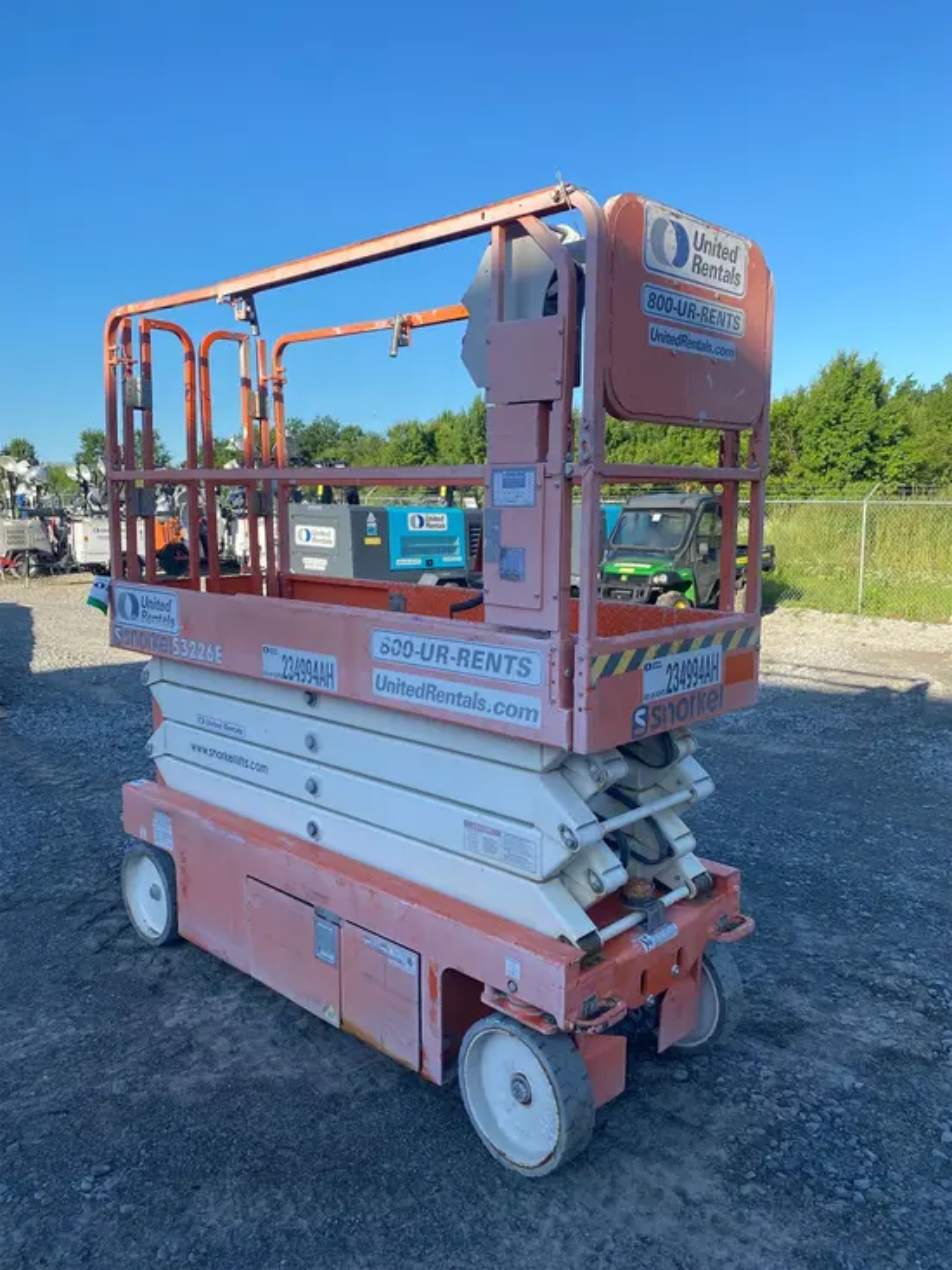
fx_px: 953
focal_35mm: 26
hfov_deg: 53.1
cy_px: 635
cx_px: 476
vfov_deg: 67.3
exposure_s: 1/1287
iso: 32
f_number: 1.8
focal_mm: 4.25
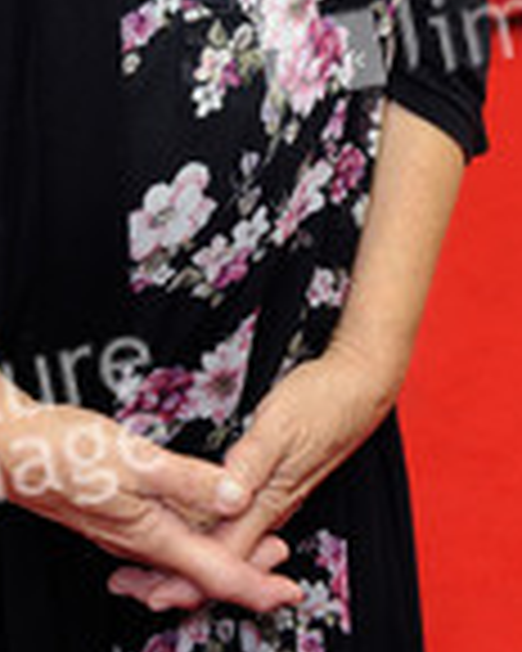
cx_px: 70
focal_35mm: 93
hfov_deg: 16.4
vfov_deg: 18.9
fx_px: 1796
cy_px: -229
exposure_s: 1/160
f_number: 6.3
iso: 1600
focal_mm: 36
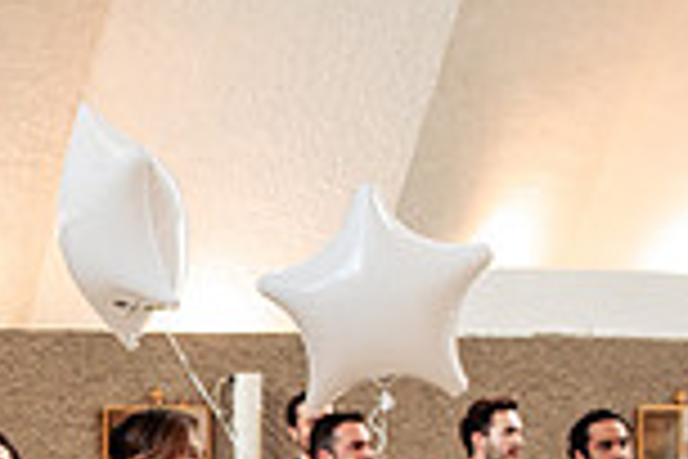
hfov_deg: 14.1
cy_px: 740
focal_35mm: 139
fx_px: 2656
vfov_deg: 9.5
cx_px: -243
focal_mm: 35
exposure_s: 1/160
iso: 1600
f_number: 4.5
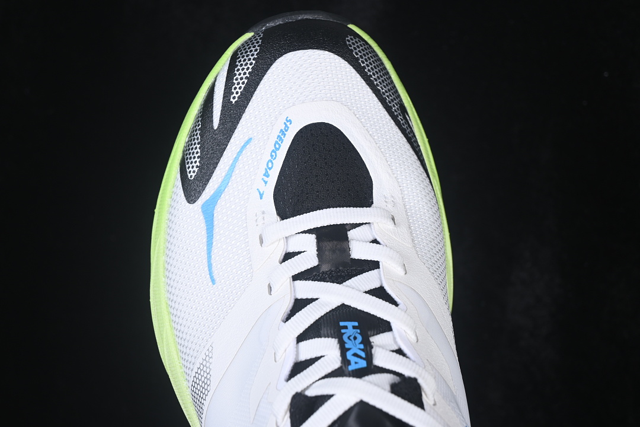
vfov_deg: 18.2
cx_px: 320
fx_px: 1333
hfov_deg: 27.0
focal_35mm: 75
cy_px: 214
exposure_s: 1/100
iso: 160
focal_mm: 50
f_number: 7.1
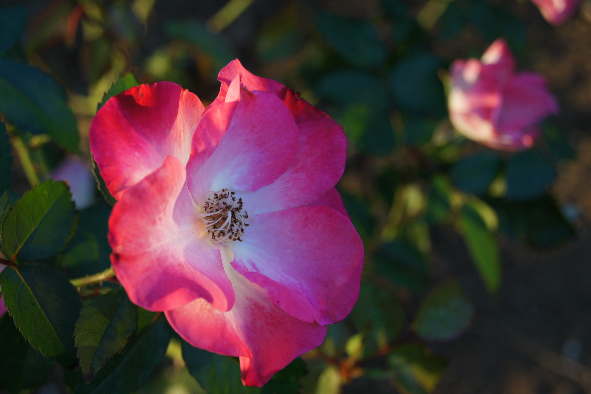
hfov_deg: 24.6
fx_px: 1354
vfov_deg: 16.5
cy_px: 197
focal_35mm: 82
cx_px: 296
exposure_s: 1/100
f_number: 7.1
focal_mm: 55
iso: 200
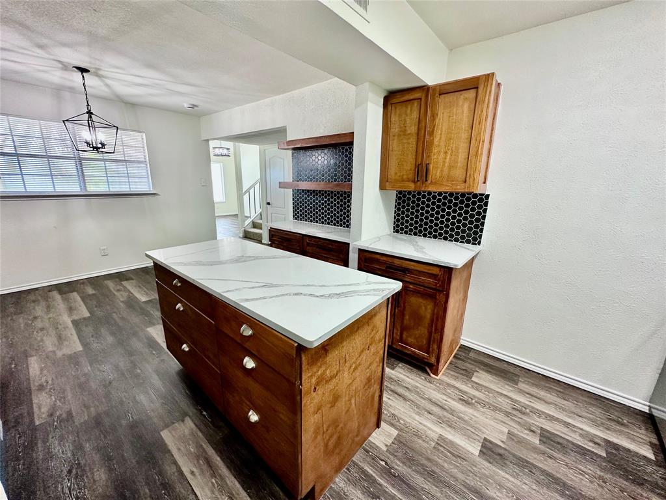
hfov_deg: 102.1
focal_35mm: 14
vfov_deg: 85.7
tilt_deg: -13.9
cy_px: 250
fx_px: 269
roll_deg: -0.9
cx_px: 333
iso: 160
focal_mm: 2.22
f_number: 2.2
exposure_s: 1/60
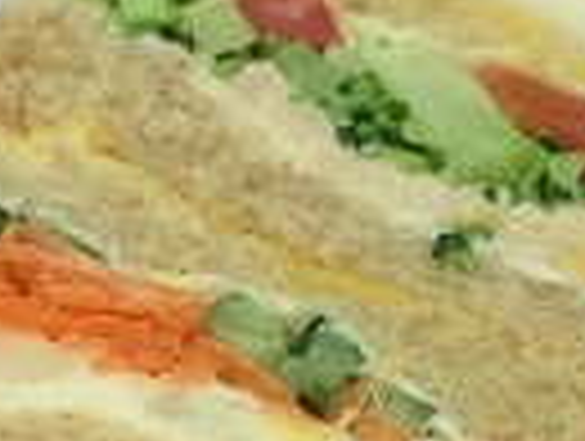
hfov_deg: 12.2
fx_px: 2726
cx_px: 101
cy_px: 801
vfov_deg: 8.9
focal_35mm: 161
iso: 40
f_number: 2.2
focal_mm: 4.12
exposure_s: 1/120
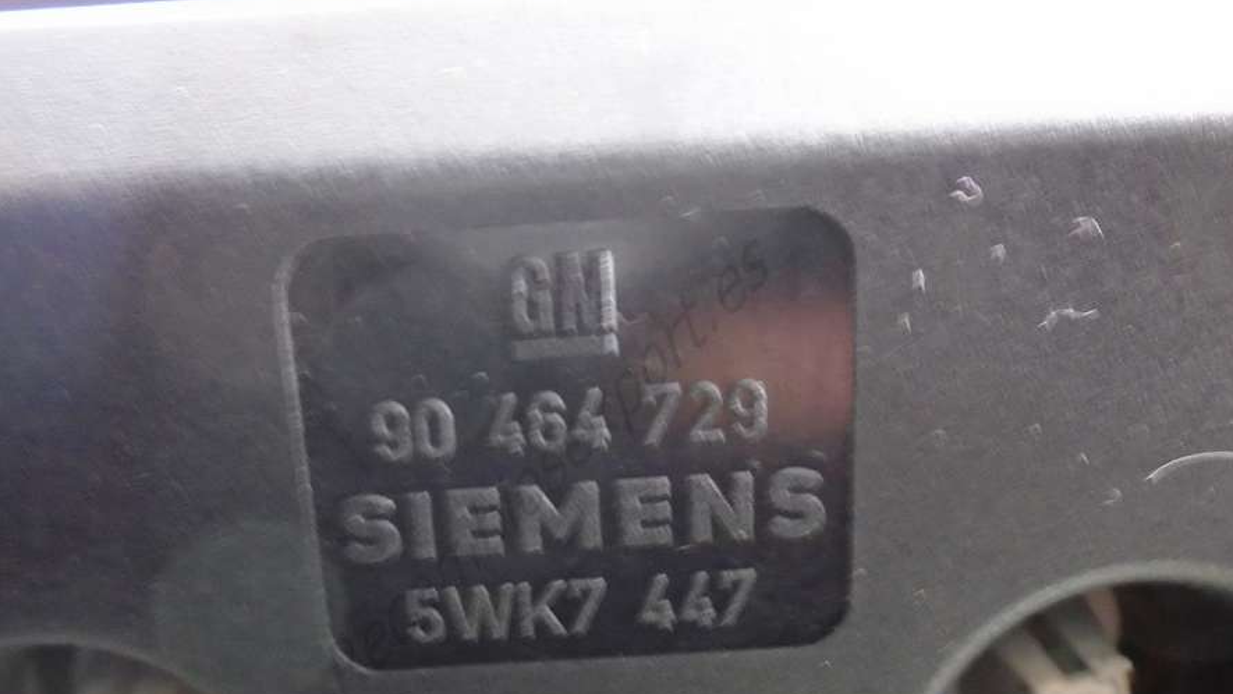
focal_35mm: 35
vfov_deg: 33.4
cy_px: 460
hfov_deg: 56.5
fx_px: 1144
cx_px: 560
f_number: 3.2
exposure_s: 1/8
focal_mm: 4.6
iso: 400
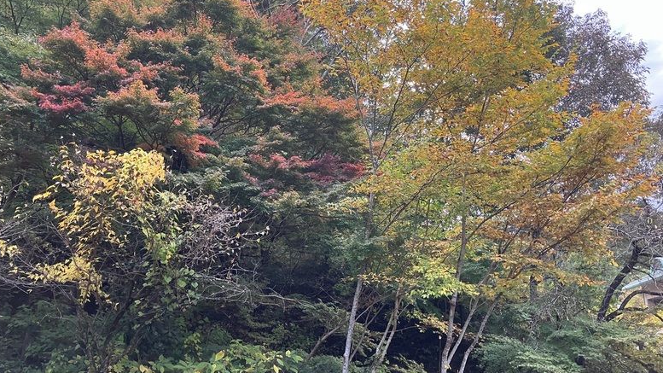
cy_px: 184
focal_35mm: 32
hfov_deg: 61.0
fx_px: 563
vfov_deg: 36.7
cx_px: 321
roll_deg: -1.3
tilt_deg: +17.3
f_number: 1.8
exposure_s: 1/90
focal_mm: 3.99
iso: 80
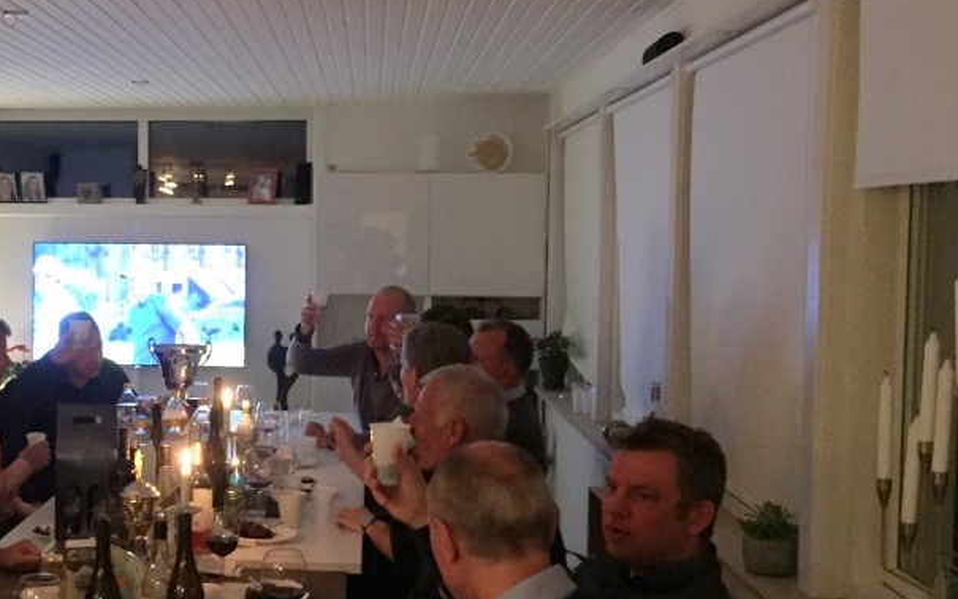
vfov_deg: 24.9
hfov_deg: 37.6
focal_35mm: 52
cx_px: 200
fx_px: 1358
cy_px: 322
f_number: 2.2
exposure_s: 1/17
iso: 400
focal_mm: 4.15
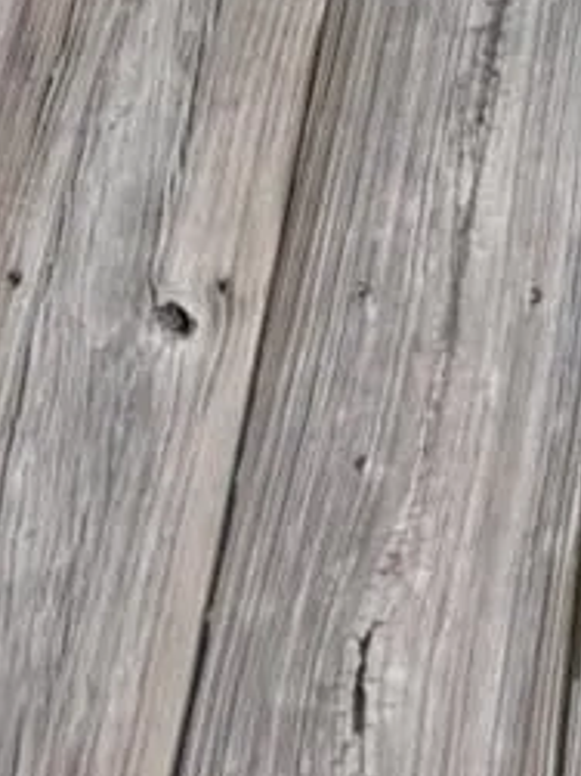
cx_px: 575
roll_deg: +1.3
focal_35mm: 191
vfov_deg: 7.9
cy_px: -1997
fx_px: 4278
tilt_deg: -14.6
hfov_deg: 7.7
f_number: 1.78
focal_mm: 6.76
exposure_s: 1/1522
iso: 100
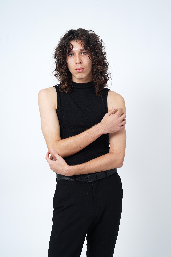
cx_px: 86
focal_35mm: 46
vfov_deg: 42.7
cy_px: 128
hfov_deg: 29.2
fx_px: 328
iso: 80
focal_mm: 46
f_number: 8
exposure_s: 1/100
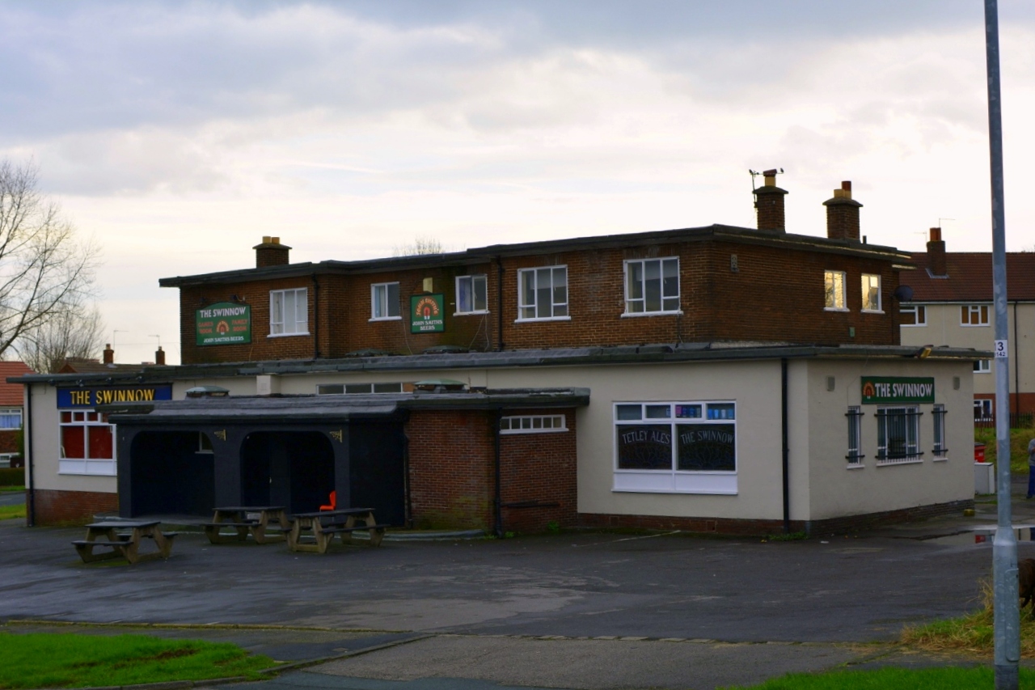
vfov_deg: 25.7
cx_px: 518
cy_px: 345
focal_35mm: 52
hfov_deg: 37.9
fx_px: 1509
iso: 200
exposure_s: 1/160
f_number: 6.3
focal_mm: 35
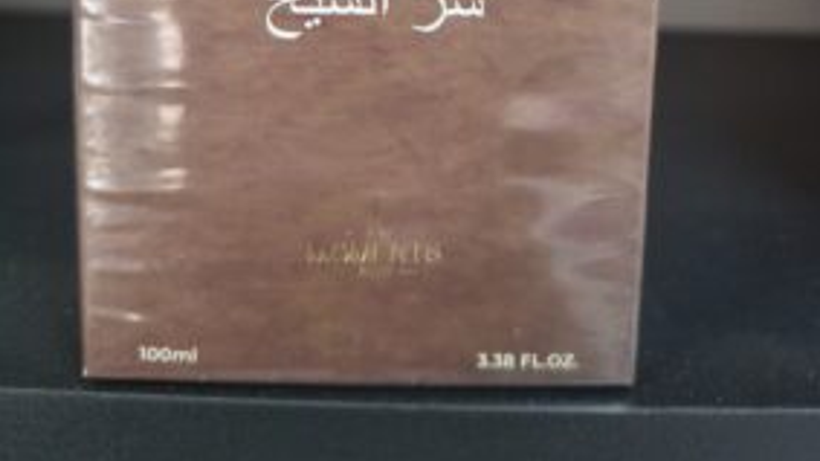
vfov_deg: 28.0
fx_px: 804
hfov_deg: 54.0
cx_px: 429
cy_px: -90
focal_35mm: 37
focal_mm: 5.56
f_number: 1.8
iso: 873
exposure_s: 1/60
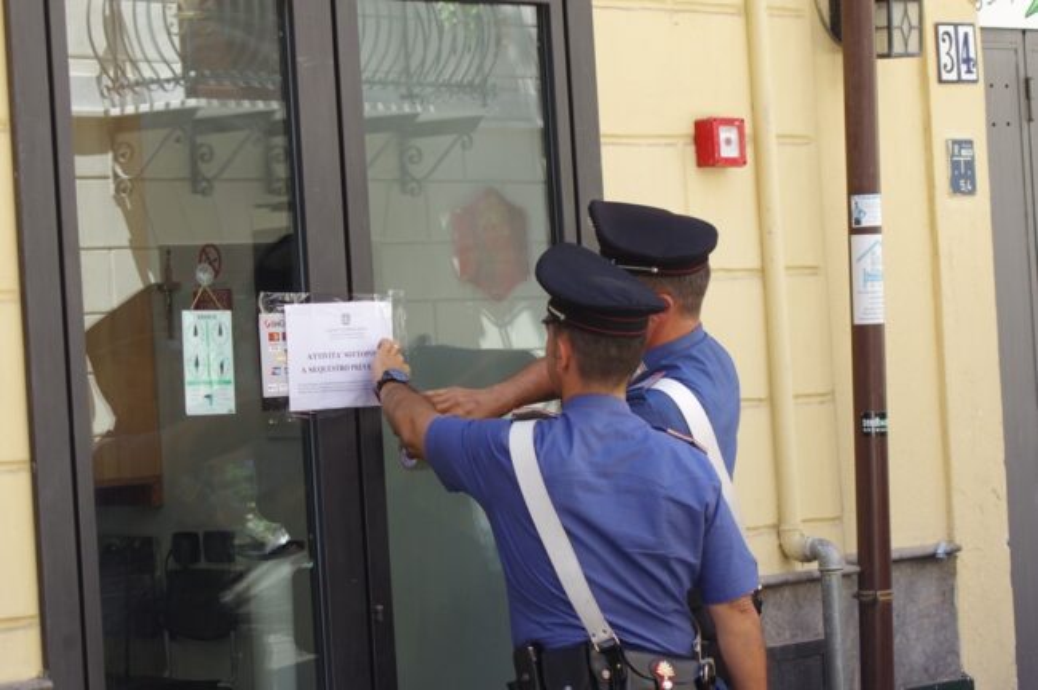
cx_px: 519
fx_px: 3140
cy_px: 345
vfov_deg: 12.5
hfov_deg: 18.8
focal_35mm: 109
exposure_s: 1/125
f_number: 9
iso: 800
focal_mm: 73
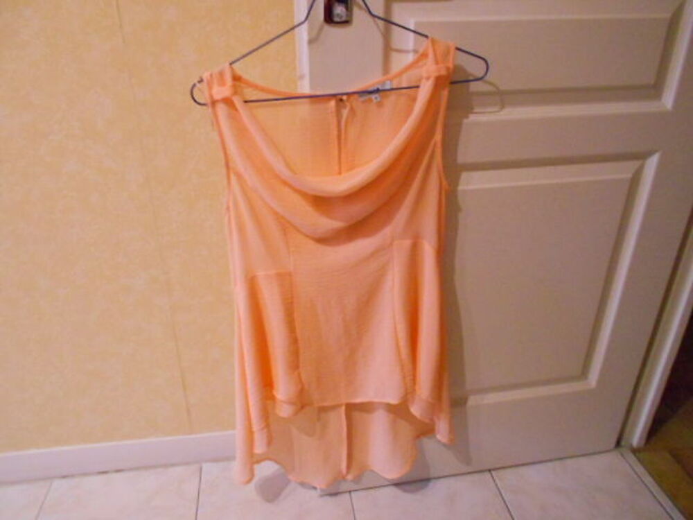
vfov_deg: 53.1
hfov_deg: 67.3
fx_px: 521
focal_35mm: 26
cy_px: 260
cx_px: 346
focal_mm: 4.6
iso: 800
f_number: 3.2
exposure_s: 1/20
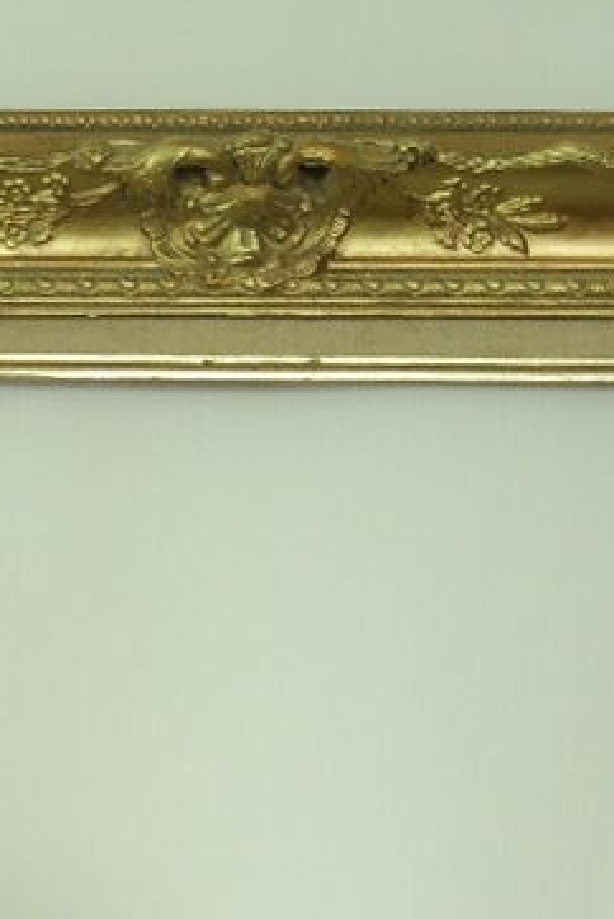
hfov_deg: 6.5
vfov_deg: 9.2
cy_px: 2016
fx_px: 5234
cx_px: -538
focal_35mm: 205
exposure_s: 1/30
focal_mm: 28
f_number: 5.6
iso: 400
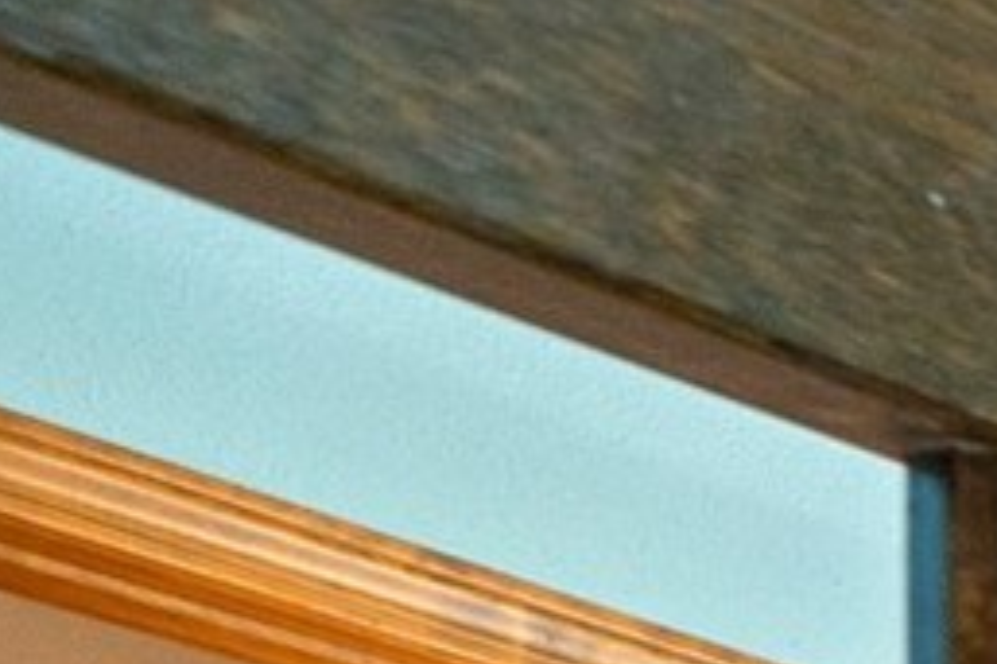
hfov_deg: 8.3
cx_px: 3930
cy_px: 2130
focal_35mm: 111
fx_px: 3072
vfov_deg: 9.2
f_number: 9
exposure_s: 1
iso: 250
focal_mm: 14
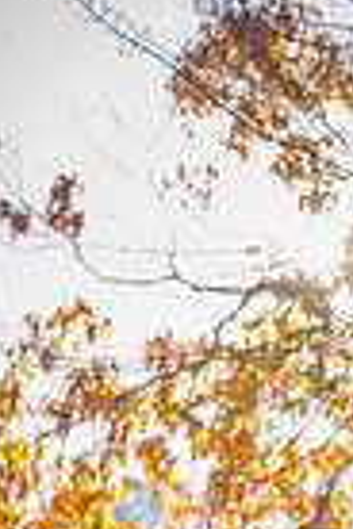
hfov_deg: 5.9
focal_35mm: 228
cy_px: 709
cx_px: 568
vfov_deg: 8.9
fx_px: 3353
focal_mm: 70
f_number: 10
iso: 640
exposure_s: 1/160
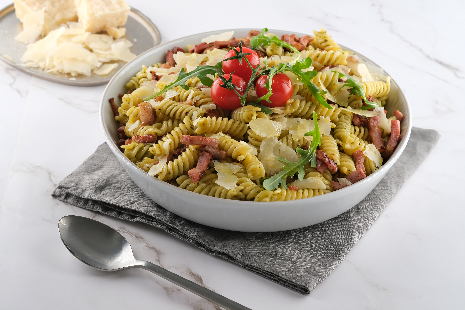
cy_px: 155
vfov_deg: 15.2
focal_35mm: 90
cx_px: 232
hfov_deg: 22.6
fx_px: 1162
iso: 200
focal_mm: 60
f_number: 8
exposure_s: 1/60
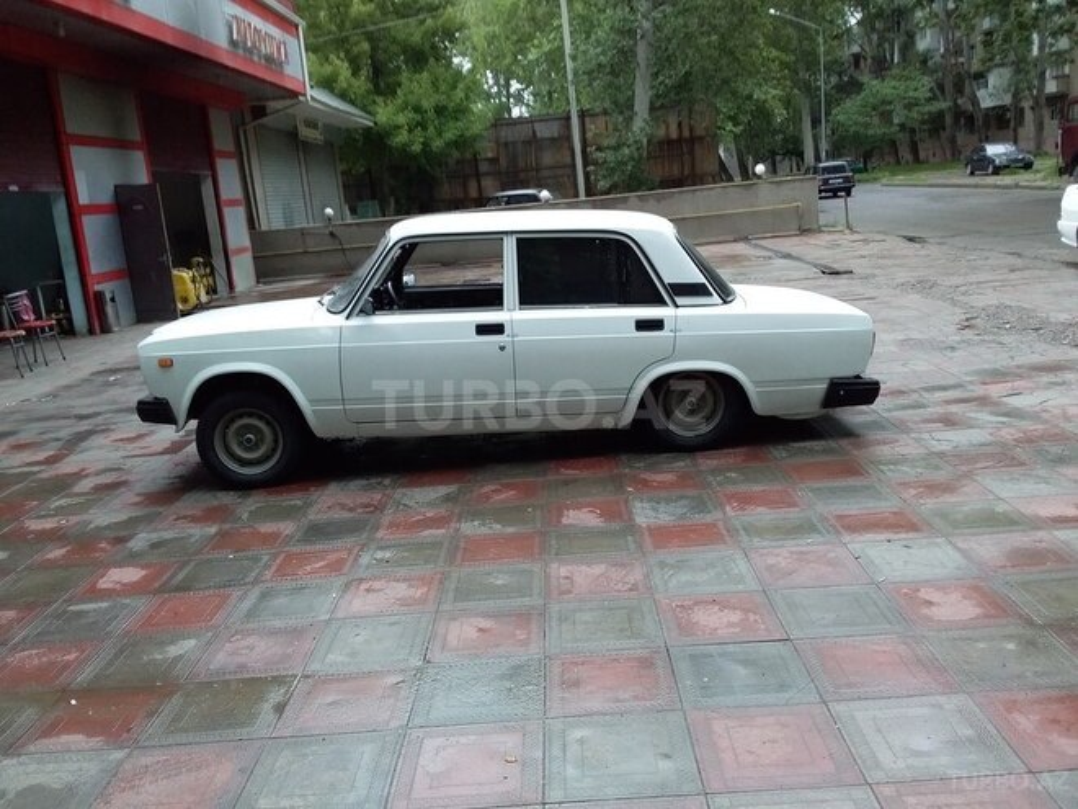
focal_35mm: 31
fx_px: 965
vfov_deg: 45.4
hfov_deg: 58.4
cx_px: 539
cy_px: 404
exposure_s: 1/100
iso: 50
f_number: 2.2
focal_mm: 3.3
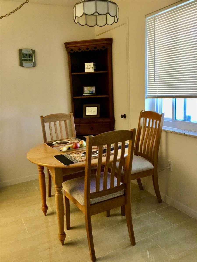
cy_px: 131
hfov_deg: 45.4
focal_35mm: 31
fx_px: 235
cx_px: 98
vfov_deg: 58.4
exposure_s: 1/30
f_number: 2.4
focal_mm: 3.3
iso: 100
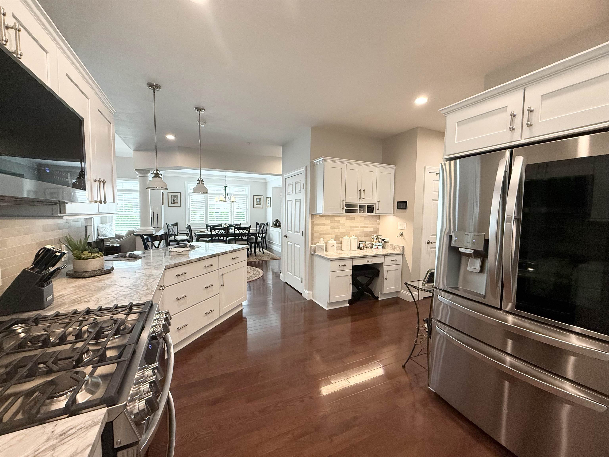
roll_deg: -0.6
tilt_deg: -3.9
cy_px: 228
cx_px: 304
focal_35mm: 14
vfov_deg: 85.7
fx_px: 246
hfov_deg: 102.1
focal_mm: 2.22
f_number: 2.2
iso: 250
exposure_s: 1/120
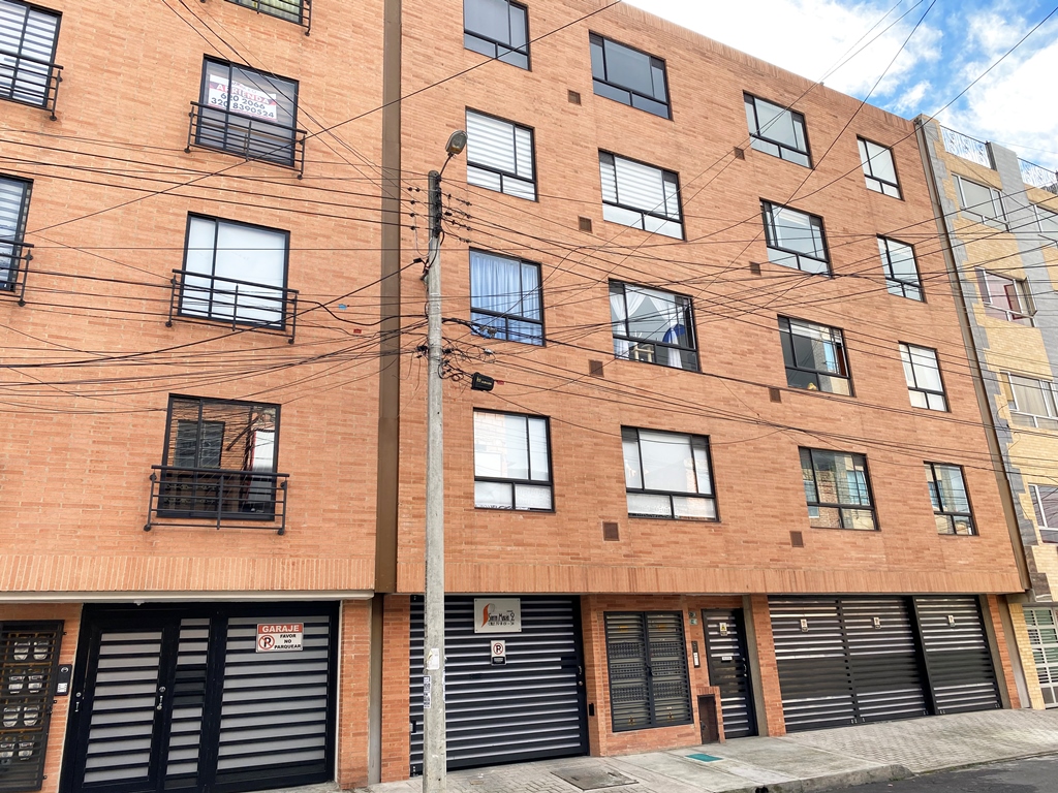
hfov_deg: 67.3
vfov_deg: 53.1
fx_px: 795
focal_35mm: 26
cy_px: 396
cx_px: 529
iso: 32
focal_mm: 4.25
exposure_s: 1/742
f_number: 1.8
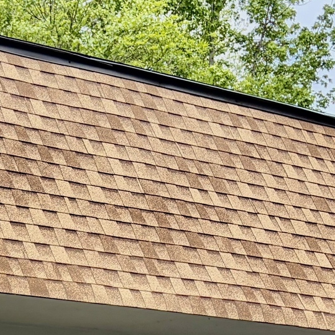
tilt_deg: +1.8
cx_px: -190
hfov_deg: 12.6
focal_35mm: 131
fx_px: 1434
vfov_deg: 12.8
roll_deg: -0.6
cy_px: 460
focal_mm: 5.96
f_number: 1.6
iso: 50
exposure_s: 1/1848
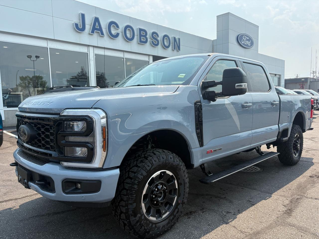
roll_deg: +1.4
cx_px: 160
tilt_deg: -5.5
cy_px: 120
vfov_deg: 53.1
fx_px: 240
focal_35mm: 26
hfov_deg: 67.3
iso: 64
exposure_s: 1/3448
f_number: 1.6
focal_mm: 5.96
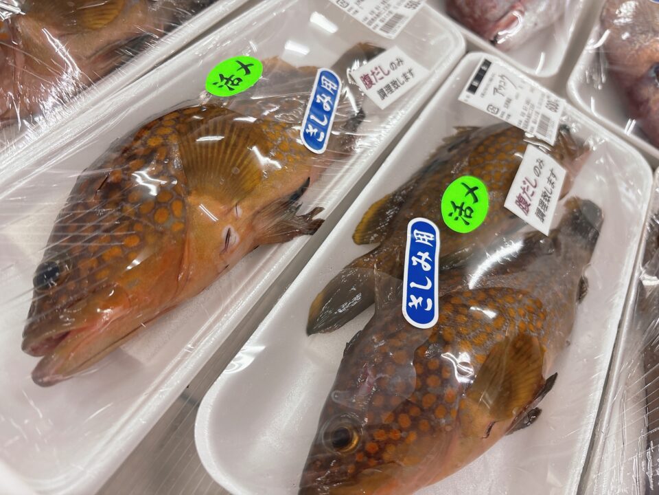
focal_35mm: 26
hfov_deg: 67.3
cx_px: 330
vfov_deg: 53.1
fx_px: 495
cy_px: 248
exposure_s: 1/120
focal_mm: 5.96
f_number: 1.6
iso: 100
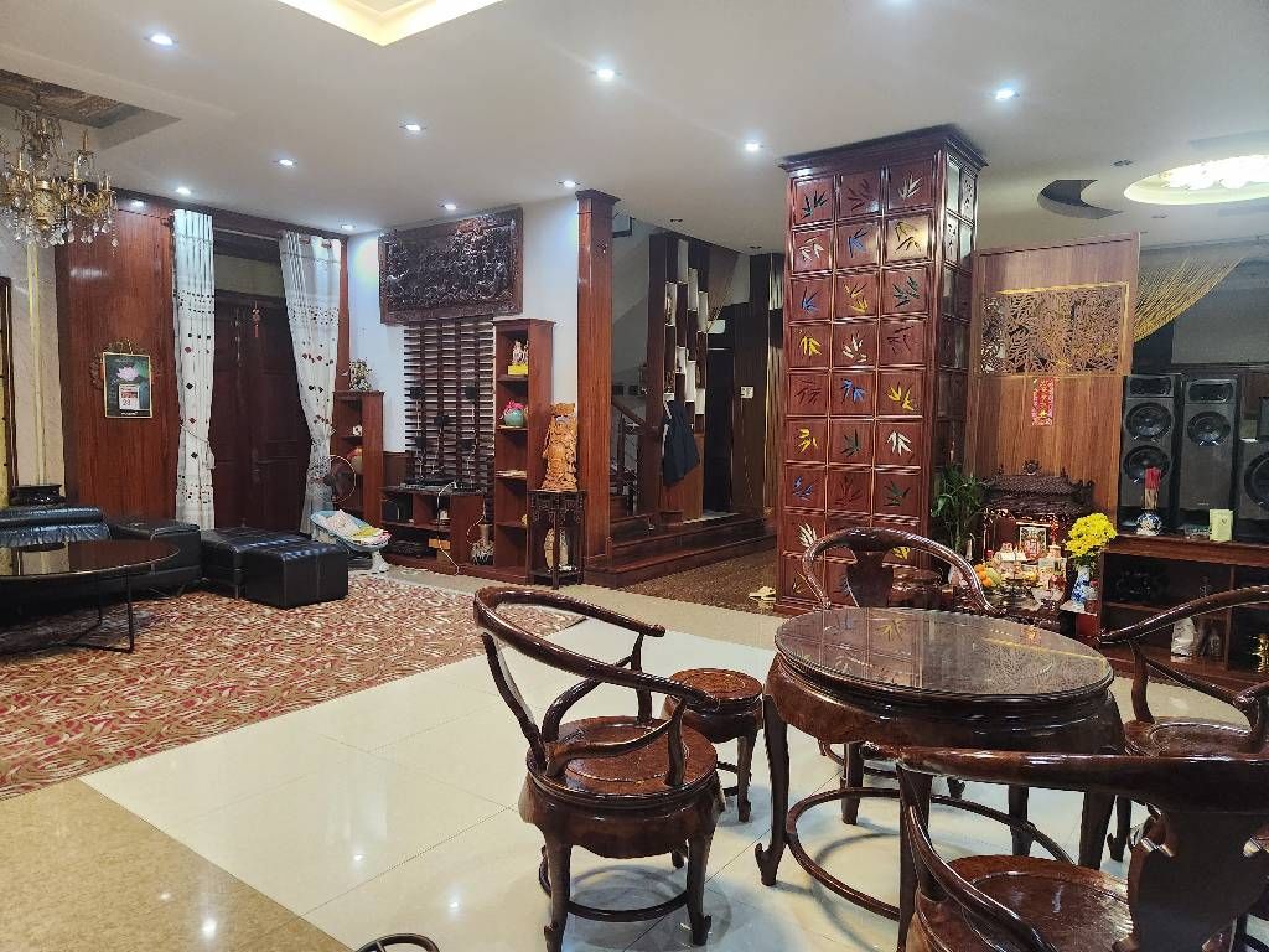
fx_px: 843
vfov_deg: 58.9
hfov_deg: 73.9
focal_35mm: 23
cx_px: 634
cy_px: 476
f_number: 1.8
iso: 800
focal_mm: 5.4
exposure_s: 1/100
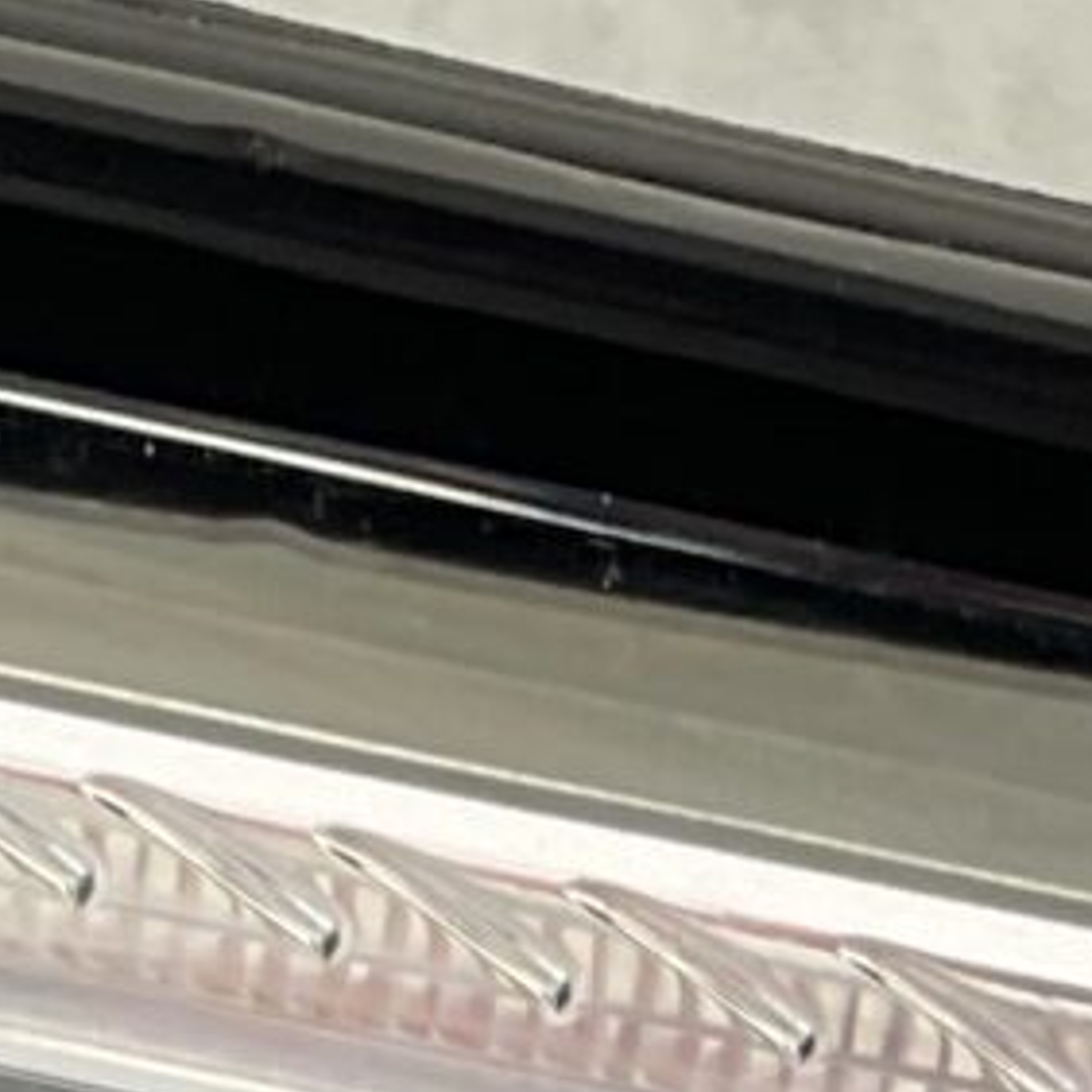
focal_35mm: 233
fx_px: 8316
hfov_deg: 7.5
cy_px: 2409
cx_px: 1239
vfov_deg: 7.2
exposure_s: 1/545
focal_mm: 3
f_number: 1.8
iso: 16
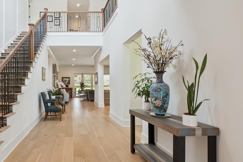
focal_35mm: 20
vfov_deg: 61.9
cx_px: 80
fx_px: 135
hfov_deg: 81.0
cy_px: 82
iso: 500
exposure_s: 1/60
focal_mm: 9
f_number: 10
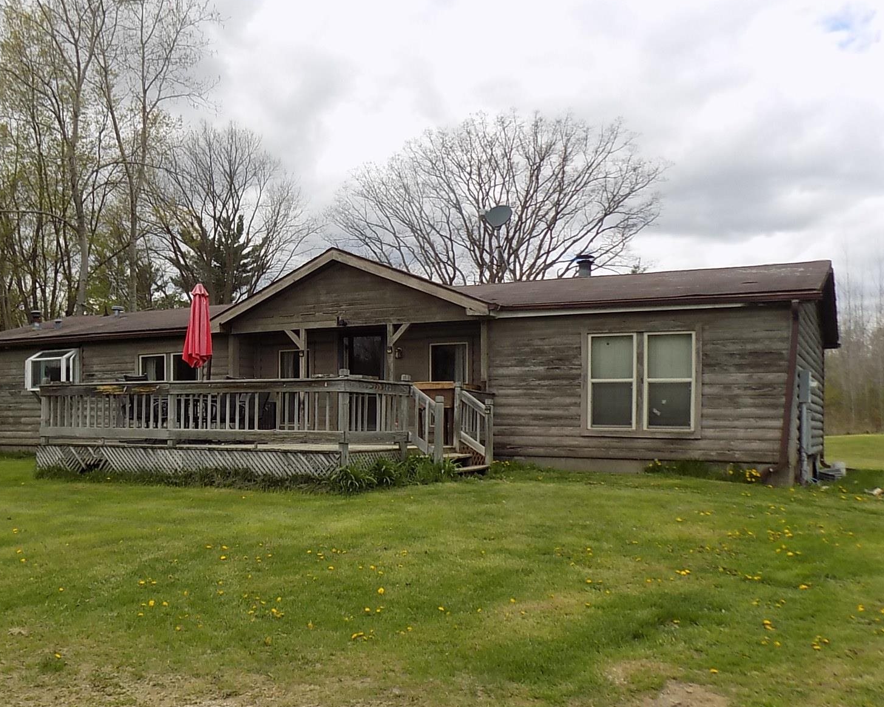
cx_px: 292
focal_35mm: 35
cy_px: 430
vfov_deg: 42.0
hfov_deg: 50.6
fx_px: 916
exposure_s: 1/800
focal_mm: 4
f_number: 3.1
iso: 80
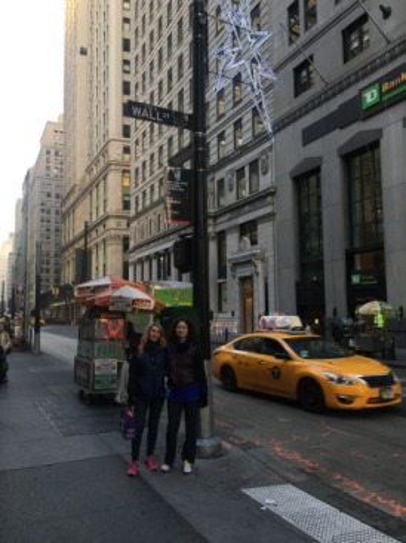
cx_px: 203
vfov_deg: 61.7
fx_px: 454
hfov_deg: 48.2
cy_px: 272
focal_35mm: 29
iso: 32
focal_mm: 4.15
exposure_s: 1/60
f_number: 2.2
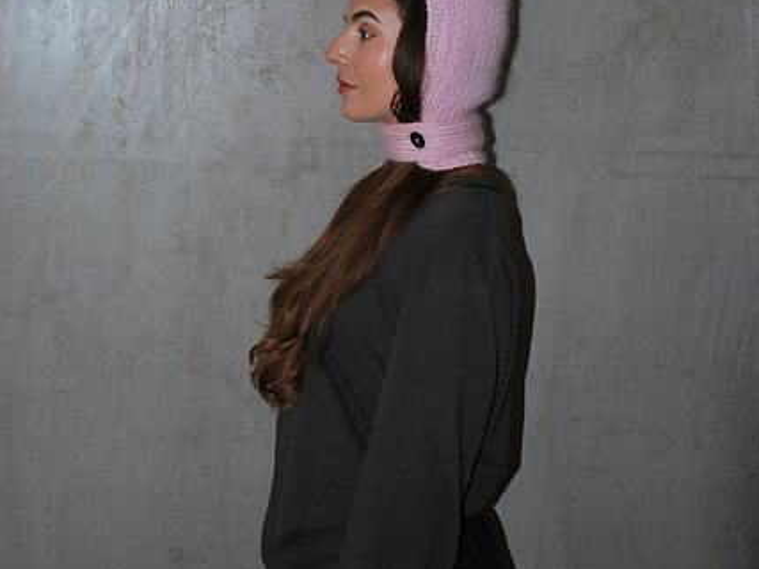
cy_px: 94
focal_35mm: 52
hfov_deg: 36.8
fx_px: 1140
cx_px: 380
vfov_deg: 27.3
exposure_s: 1/60
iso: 200
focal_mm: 24
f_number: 4.2
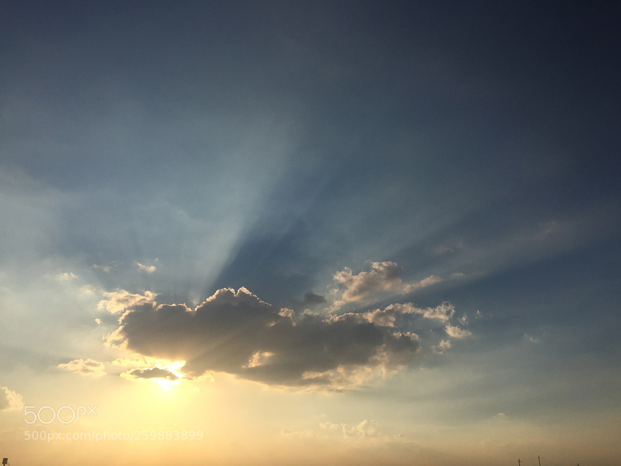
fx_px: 520
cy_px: 233
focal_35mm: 29
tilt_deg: +24.3
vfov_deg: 48.2
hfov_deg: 61.7
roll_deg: -1.0
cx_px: 310
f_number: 2.2
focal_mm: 4.15
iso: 32
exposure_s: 1/6623
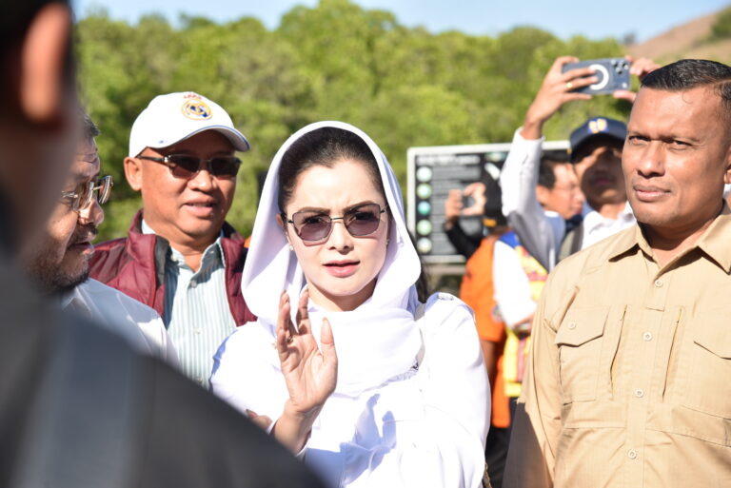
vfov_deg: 14.0
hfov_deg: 20.8
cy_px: 244
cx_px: 366
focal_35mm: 98
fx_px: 1991
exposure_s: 1/200
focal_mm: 98
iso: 100
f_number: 7.1
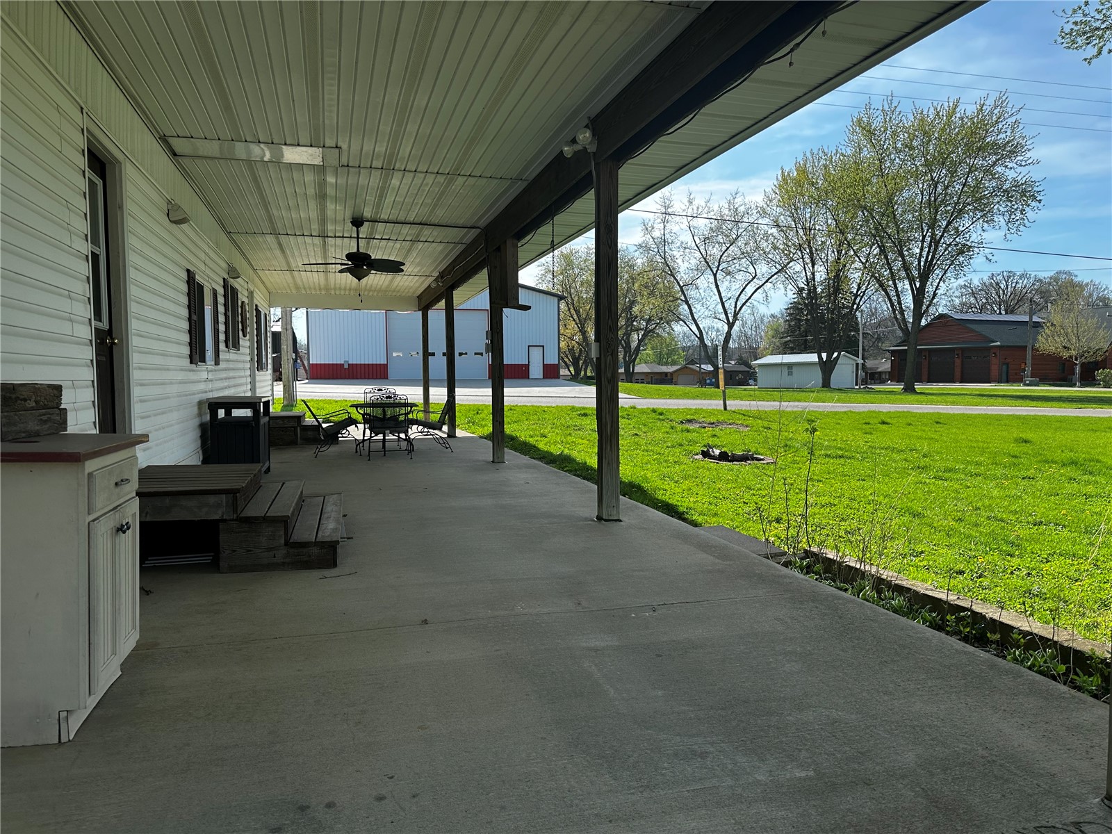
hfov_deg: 71.6
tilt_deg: -3.4
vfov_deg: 56.8
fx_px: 771
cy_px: 417
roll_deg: +0.1
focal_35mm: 24
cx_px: 556
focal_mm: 6.86
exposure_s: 1/2028
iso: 80
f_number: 1.78
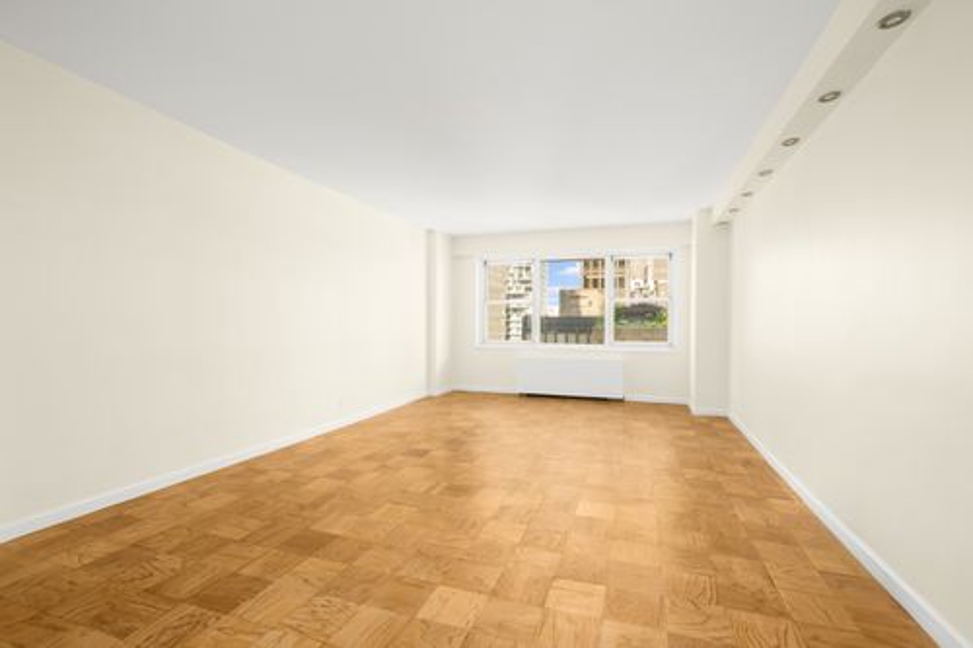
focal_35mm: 15
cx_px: 486
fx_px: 405
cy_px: 324
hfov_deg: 100.4
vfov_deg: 77.3
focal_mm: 15
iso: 640
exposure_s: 1/1.25
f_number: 11
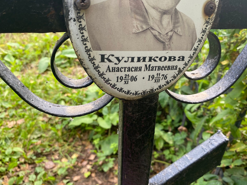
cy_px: 90
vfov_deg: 51.3
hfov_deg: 65.3
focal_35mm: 27
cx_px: 123
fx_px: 193
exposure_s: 1/122
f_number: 1.8
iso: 64
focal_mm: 4.25
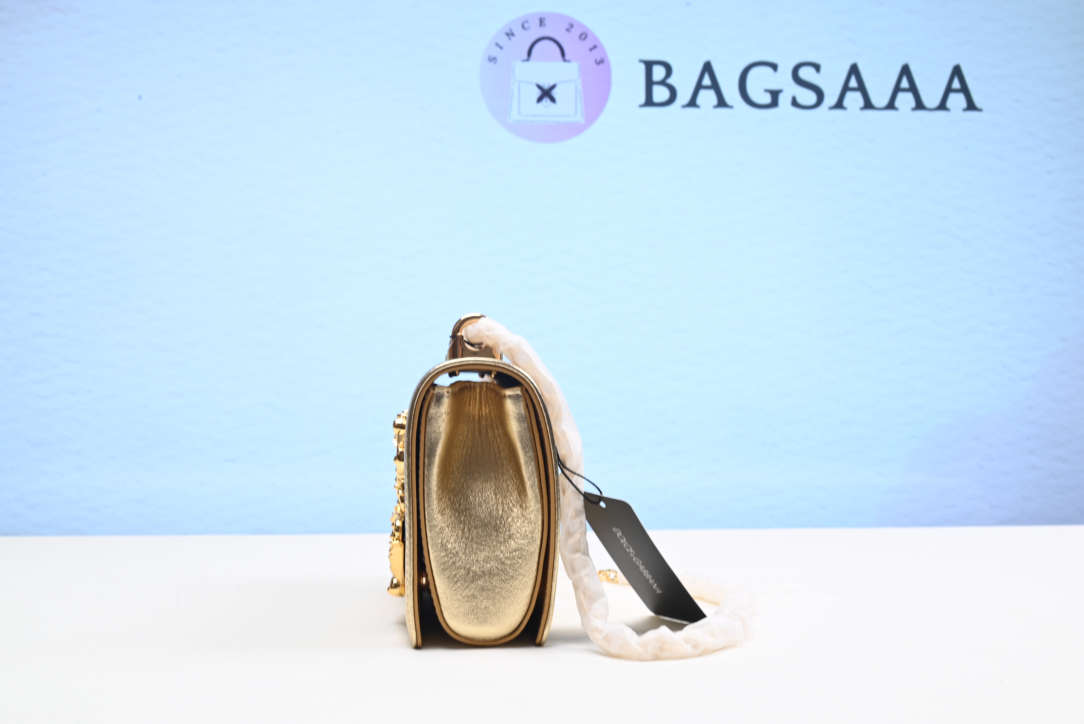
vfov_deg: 32.7
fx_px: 1235
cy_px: 362
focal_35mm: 41
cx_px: 542
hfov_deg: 47.4
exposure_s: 1/2
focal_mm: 41
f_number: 16
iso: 100
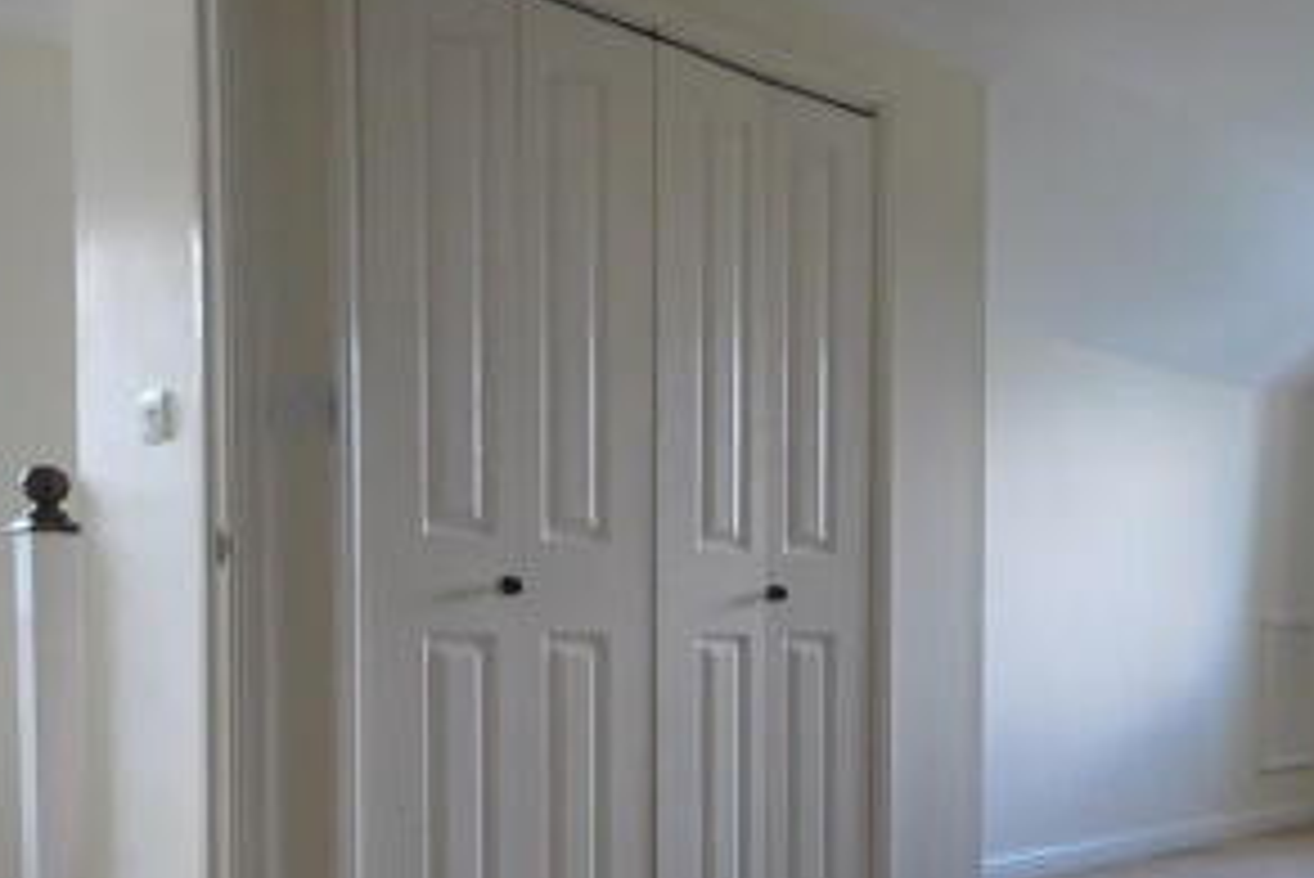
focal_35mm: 47
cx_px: 1109
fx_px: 1716
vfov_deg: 28.5
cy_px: 601
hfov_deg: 39.7
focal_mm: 14
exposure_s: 1/30
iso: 250
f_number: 4.8
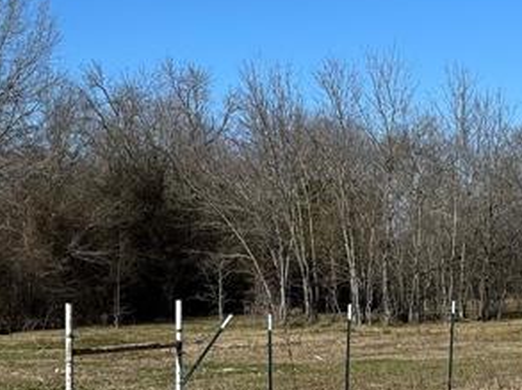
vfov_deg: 17.3
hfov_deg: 23.3
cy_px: 344
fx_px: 1265
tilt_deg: -3.6
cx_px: 280
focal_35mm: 84
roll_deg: -3.0
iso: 80
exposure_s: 1/5848
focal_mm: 6.86
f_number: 1.78
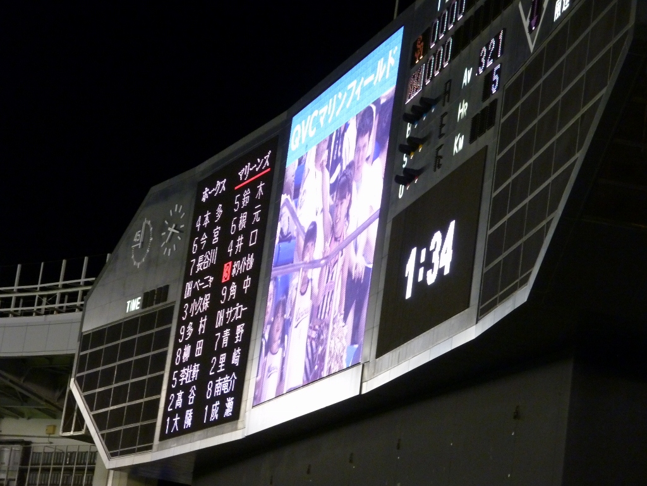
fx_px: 1963
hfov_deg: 18.7
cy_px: 243
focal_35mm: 105
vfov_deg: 14.1
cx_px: 324
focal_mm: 18.8
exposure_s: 1/30
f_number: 5.2
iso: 400
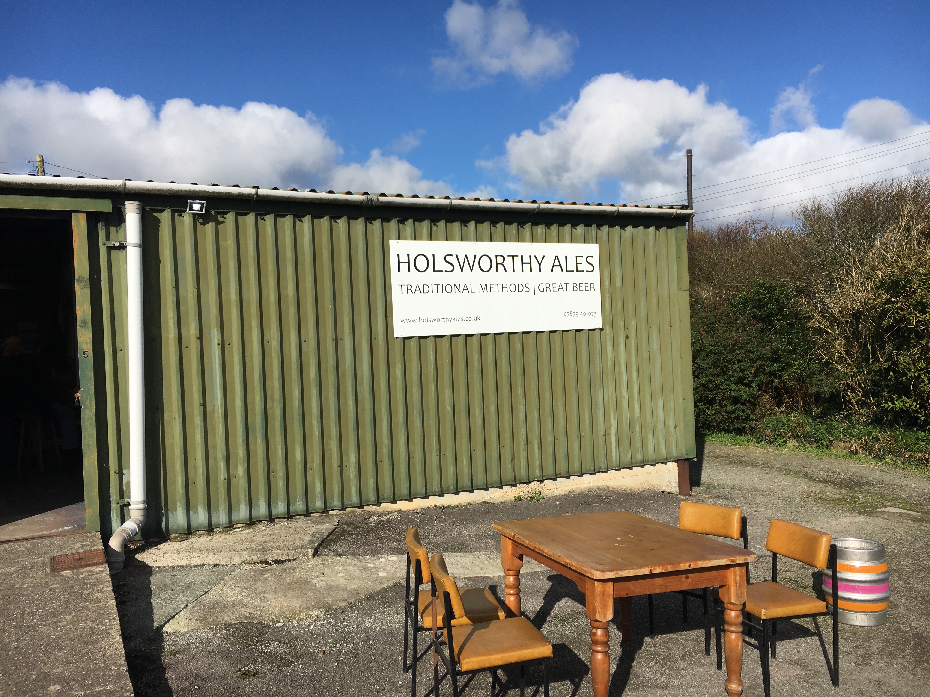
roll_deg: +1.8
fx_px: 779
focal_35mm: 29
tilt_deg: -0.2
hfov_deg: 61.7
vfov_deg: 48.2
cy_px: 348
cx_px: 465
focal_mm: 4.15
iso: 25
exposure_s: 1/2849
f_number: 2.2
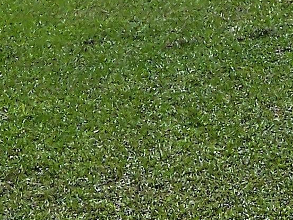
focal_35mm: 167
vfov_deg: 8.7
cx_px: 178
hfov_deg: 11.8
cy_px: -73
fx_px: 1414
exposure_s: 1/750
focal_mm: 6
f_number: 4.8
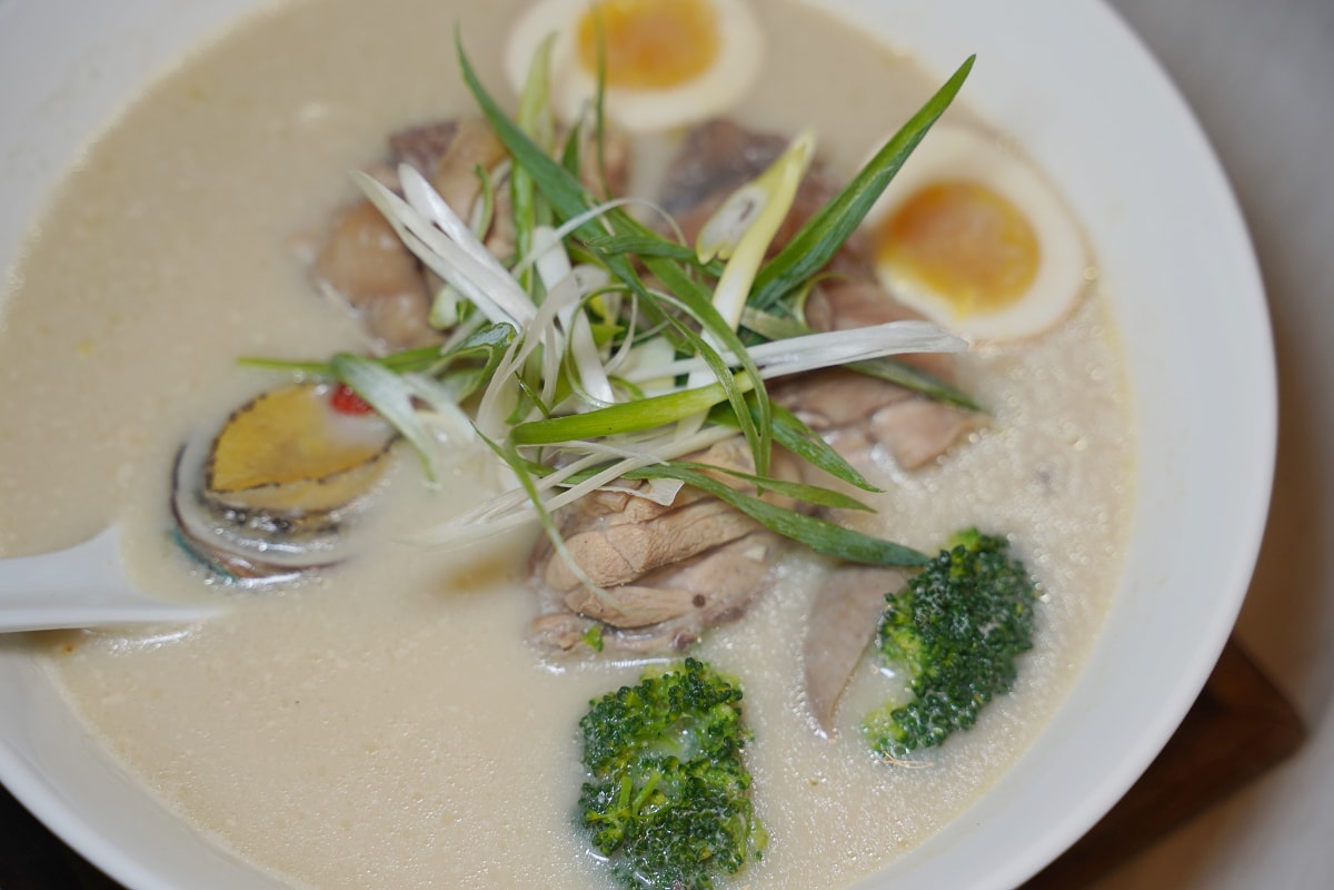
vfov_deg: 19.2
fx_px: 2631
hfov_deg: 28.5
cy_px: 445
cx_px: 667
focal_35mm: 71
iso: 100
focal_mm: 71
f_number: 4
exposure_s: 1/80
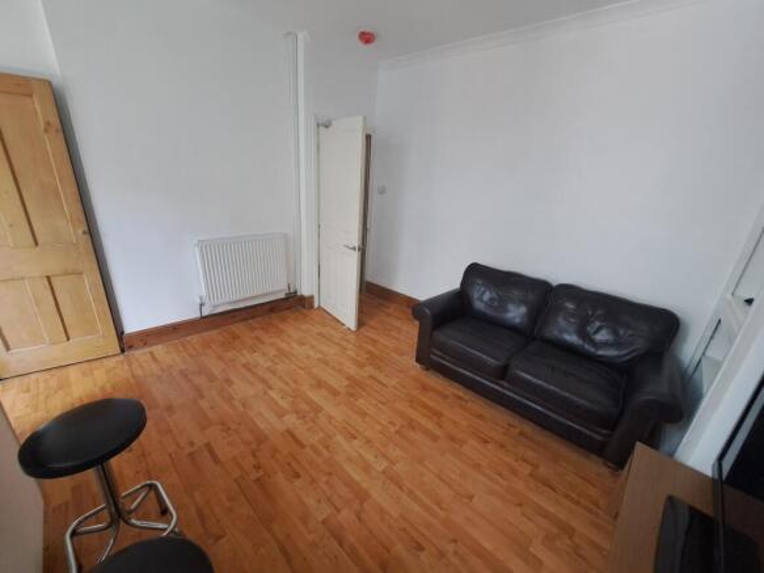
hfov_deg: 106.2
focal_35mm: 13
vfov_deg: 89.9
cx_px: 382
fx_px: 287
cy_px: 286
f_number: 2.2
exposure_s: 1/50
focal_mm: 1.74
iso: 200
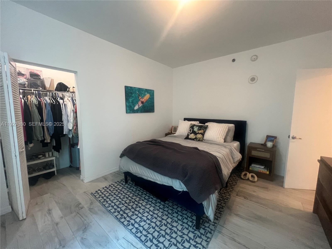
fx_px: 125
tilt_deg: -5.2
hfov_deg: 106.2
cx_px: 166
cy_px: 124
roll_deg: -0.7
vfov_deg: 89.9
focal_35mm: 13
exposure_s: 1/42
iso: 250
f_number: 1.8
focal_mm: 1.57
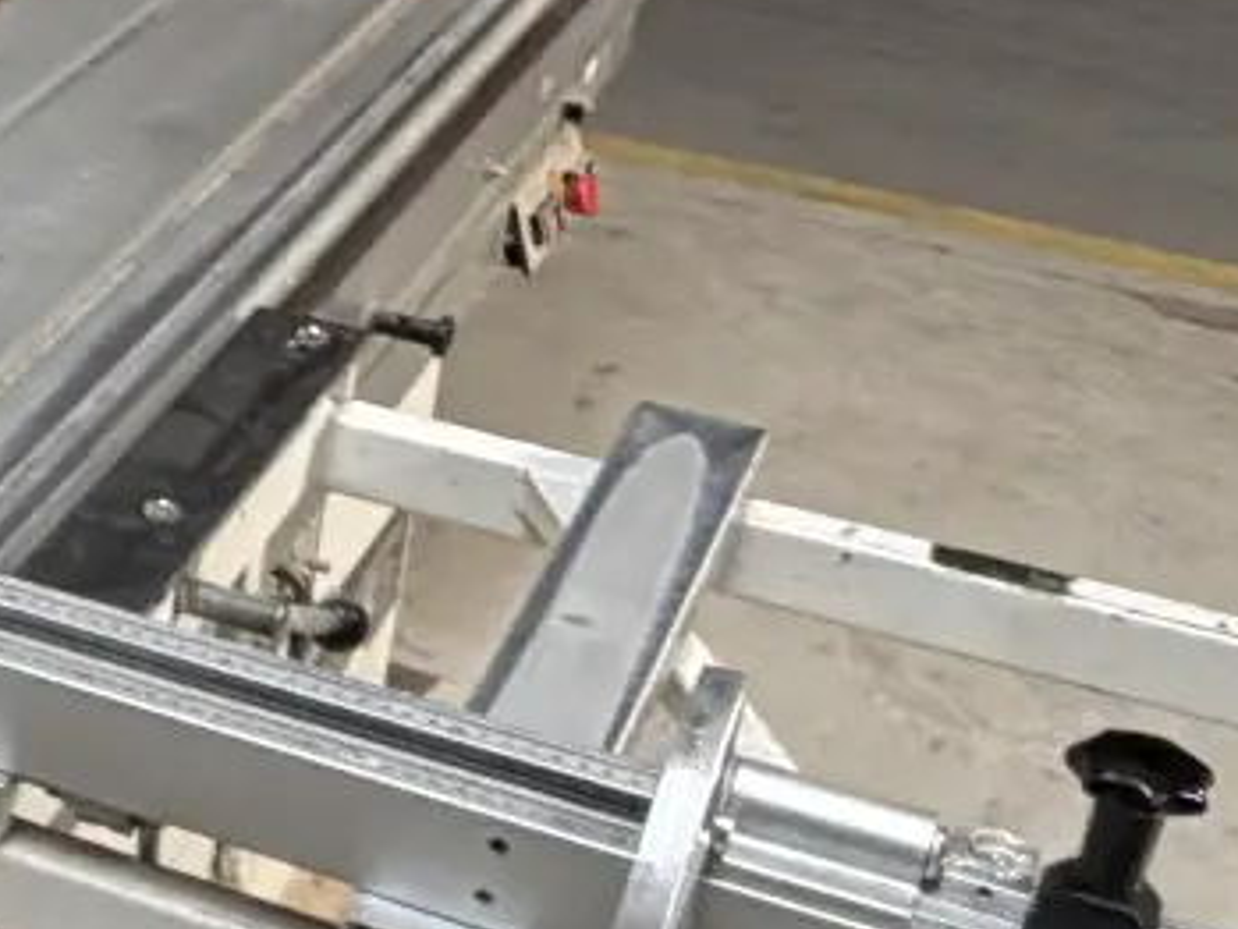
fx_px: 2755
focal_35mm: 77
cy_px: 429
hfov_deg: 22.4
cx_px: -422
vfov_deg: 19.1
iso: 320
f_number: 2.2
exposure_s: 1/121
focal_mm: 2.22
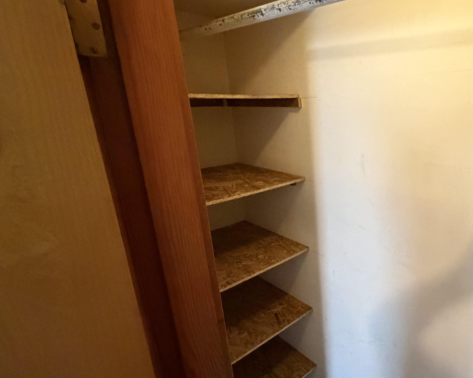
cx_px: 383
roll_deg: +0.2
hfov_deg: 65.6
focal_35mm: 23
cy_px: 186
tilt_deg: -16.0
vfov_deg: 60.9
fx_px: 322
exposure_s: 1/60
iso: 1250
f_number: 2.2
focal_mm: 2.22
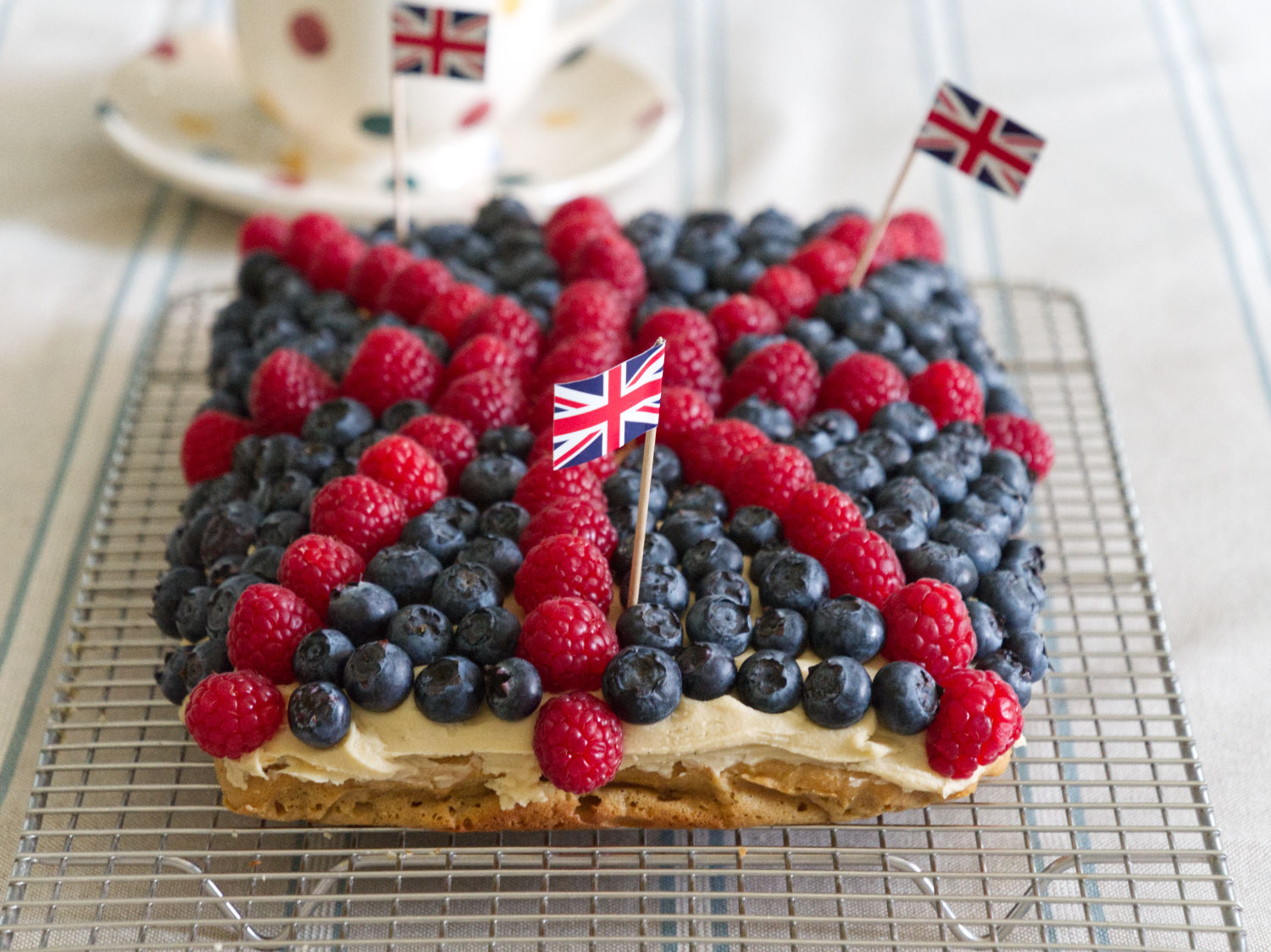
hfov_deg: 16.4
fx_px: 4405
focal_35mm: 120
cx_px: 636
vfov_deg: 12.3
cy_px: 476
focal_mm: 60
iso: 3200
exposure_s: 1/50
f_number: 4
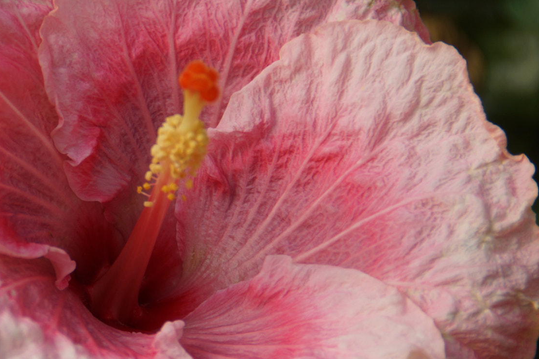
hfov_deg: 6.2
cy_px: 218
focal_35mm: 332
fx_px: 4970
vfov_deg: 4.1
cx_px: 64
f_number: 6.3
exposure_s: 1/250
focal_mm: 120
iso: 100
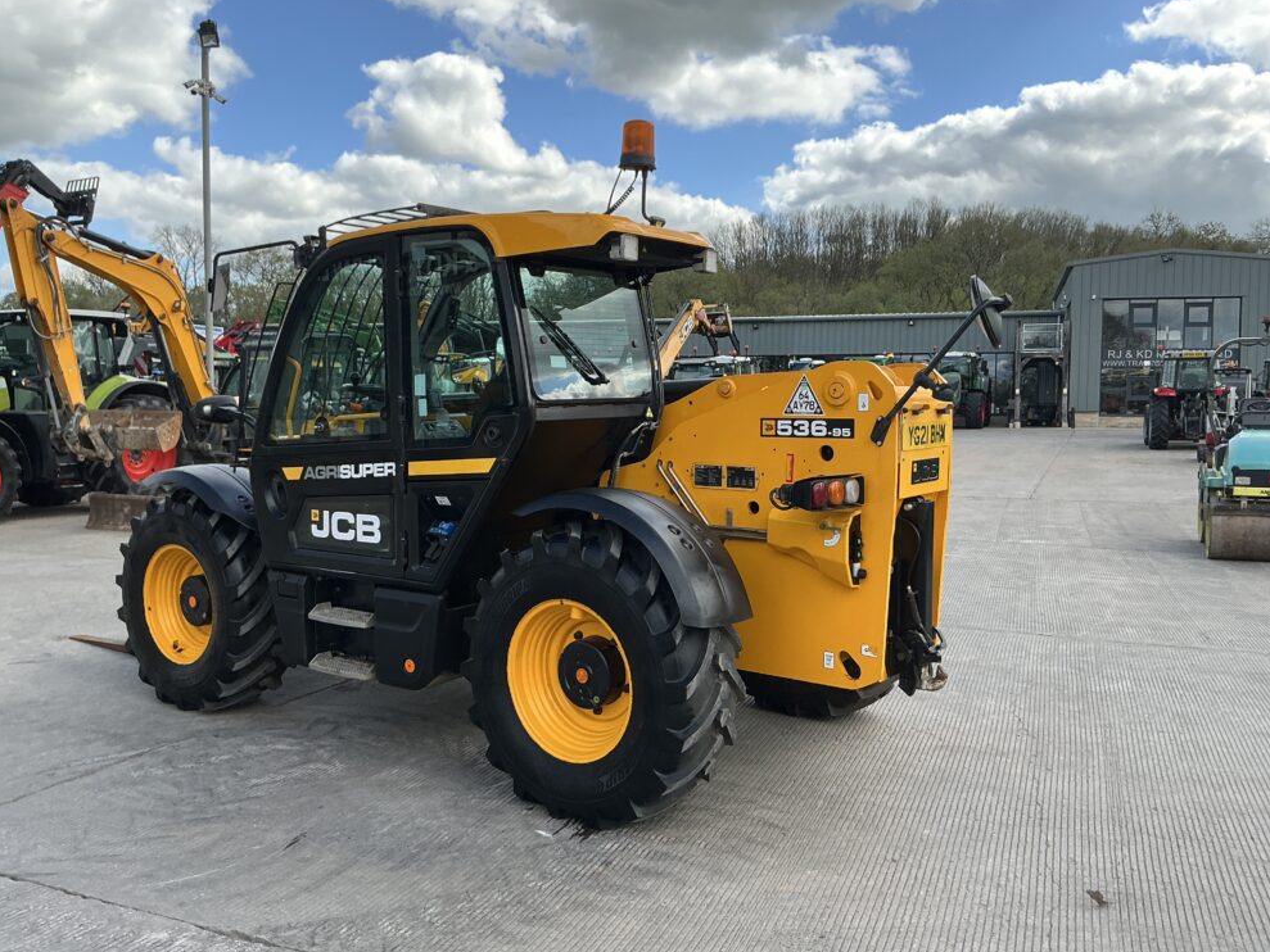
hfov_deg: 61.7
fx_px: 1064
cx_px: 636
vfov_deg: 48.2
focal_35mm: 29
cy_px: 468
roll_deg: -0.7
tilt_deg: -0.6
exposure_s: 1/855
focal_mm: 3
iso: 25
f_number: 1.8
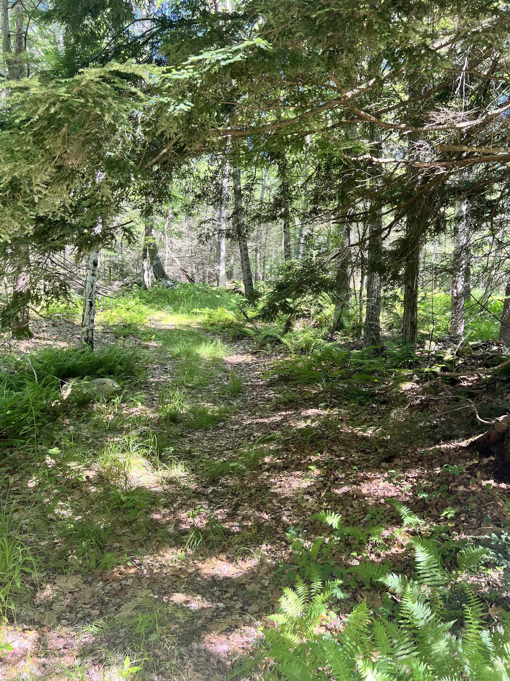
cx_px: 255
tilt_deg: -5.3
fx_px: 511
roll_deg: -2.3
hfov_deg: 53.1
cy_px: 340
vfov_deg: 67.3
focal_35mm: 26
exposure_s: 1/121
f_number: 1.5
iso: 80
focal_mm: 5.7
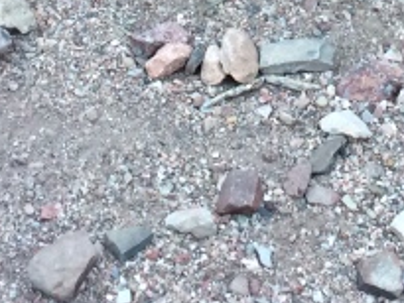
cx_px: 412
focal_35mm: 145
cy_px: -281
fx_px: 1693
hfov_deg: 13.4
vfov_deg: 9.6
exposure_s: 1/30
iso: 40
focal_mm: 4.15
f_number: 2.2
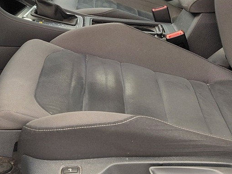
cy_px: 5
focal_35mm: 71
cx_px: 87
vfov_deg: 20.1
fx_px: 476
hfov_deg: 27.3
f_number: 1.8
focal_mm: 4.69
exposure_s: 1/120
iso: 160
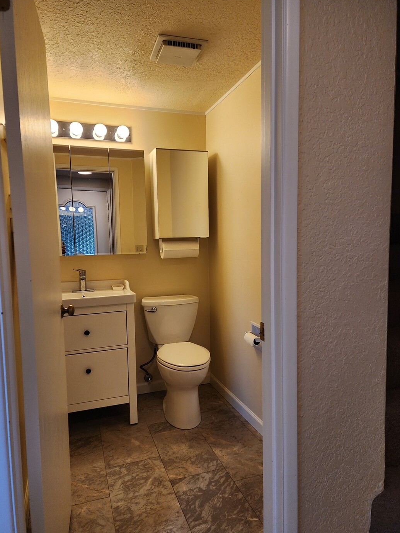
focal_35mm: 24
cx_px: 196
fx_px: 370
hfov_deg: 56.8
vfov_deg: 71.6
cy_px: 273
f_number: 1.8
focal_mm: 6.4
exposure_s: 1/120
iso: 80
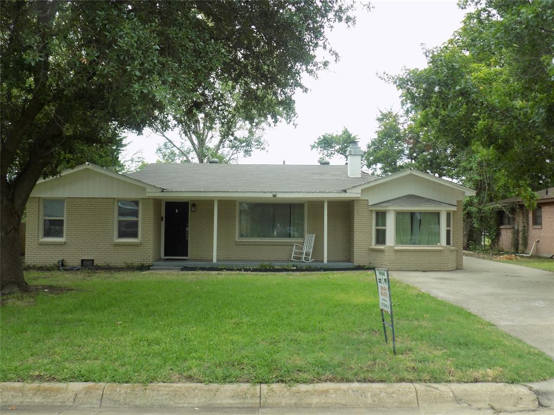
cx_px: 277
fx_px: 480
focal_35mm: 30
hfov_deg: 60.0
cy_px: 208
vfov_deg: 46.8
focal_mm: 5.3
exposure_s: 1/320
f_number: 3.3
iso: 80
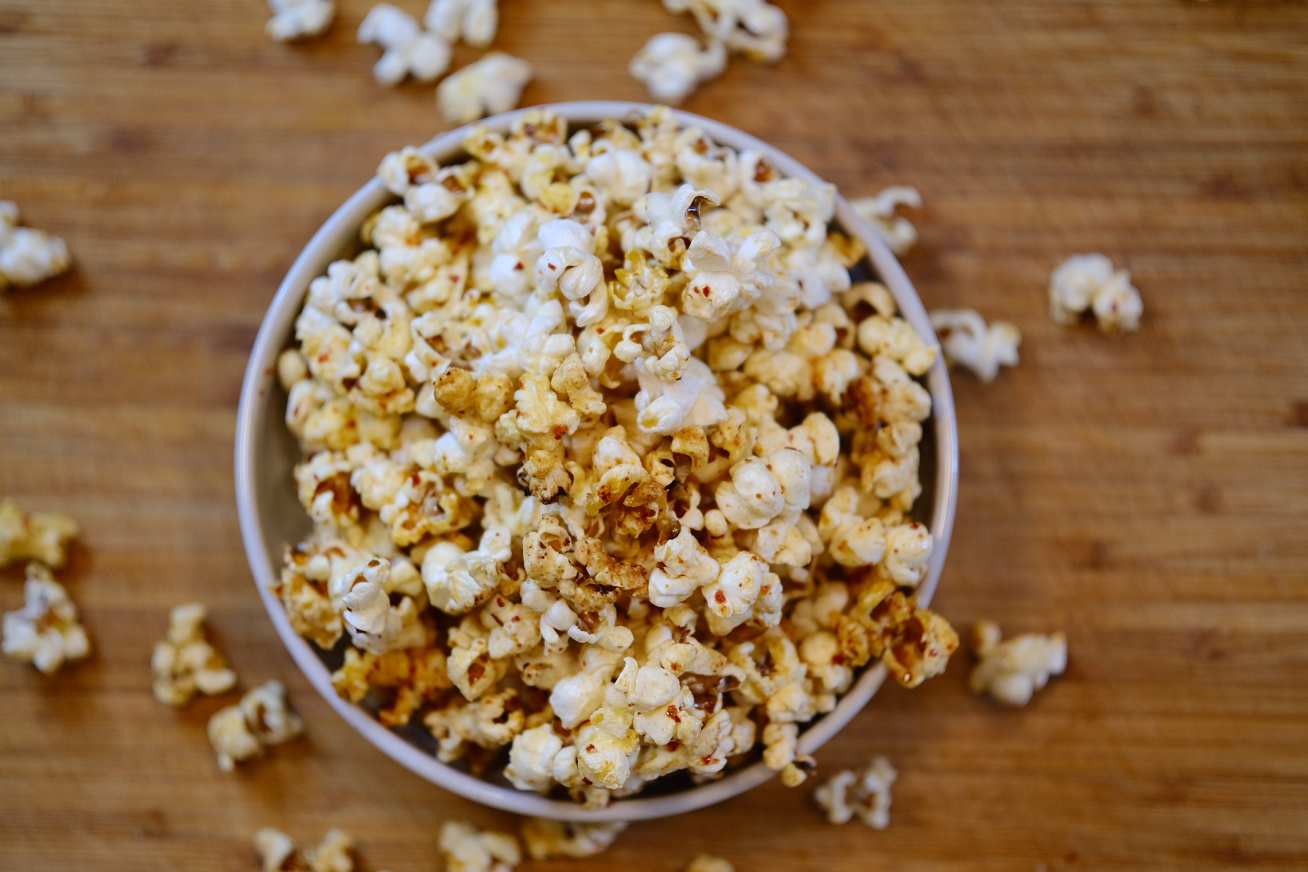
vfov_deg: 16.3
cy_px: 436
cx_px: 654
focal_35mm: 84
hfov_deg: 24.2
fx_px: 3052
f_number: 1.7
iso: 250
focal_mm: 56
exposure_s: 1/85
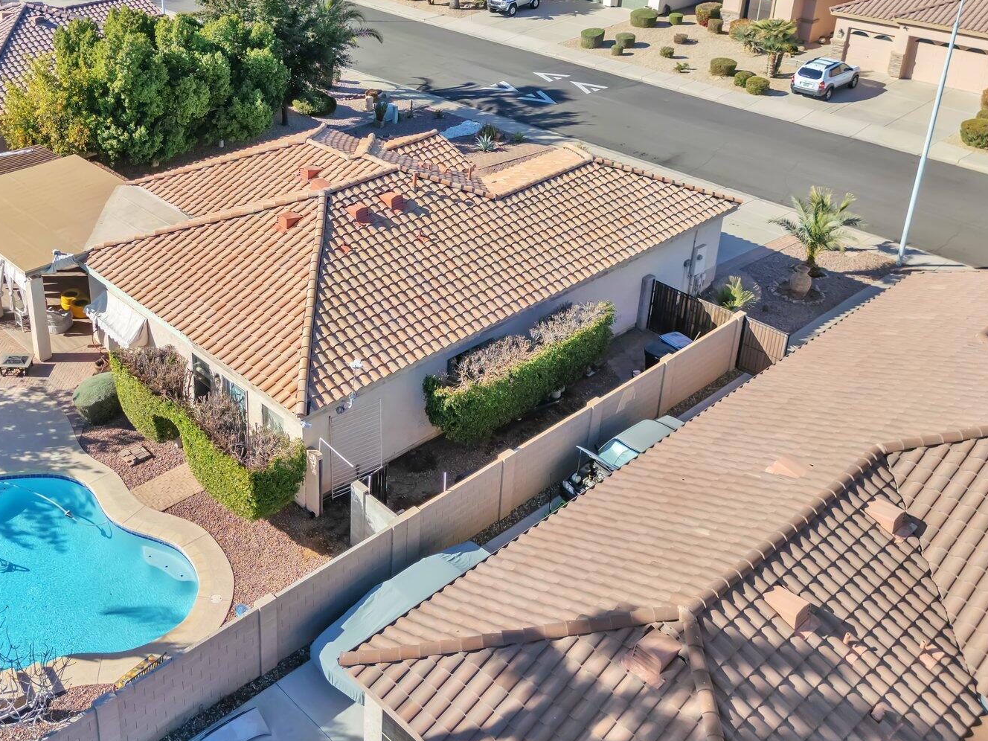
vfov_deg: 37.9
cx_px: 301
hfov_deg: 48.9
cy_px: 208
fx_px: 1056
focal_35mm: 37
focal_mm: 6.72
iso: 140
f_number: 1.7
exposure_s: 1/2500
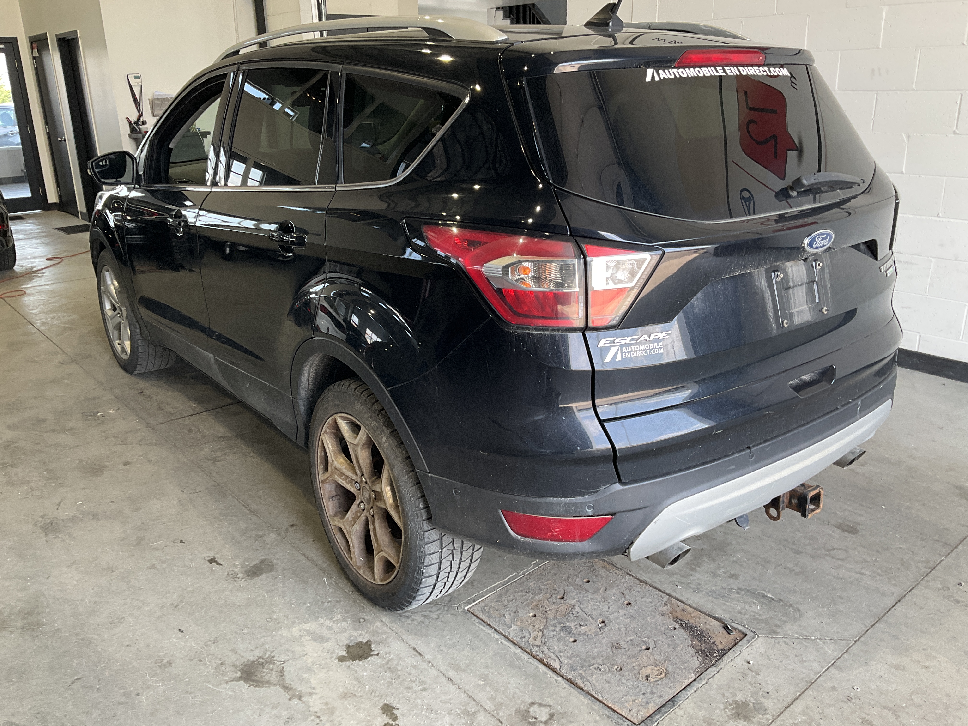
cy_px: 363
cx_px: 484
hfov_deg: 61.7
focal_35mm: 29
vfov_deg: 48.2
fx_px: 811
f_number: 1.8
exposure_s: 1/122
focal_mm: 3
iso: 50
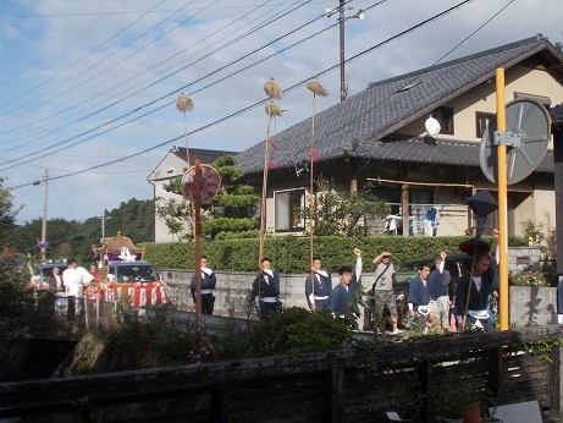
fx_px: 813
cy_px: 212
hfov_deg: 38.2
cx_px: 282
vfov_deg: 29.1
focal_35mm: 50
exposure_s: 1/100
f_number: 11.3
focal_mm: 9
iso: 80
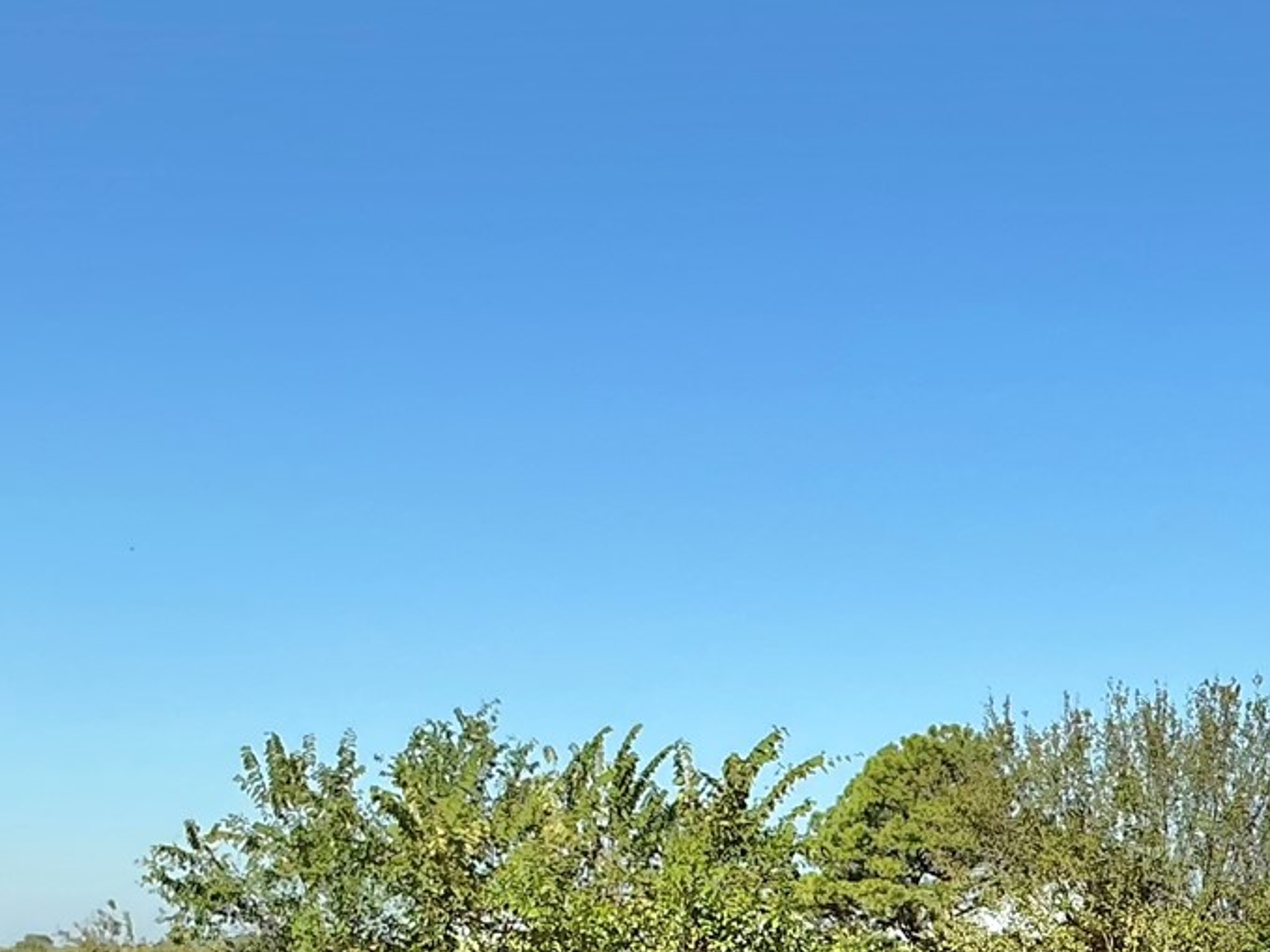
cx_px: 1212
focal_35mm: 82
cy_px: 1152
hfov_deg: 23.1
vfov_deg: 17.2
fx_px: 3008
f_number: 1.8
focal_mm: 3
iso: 25
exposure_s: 1/2320
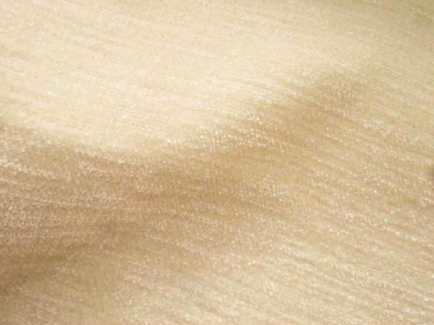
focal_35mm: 38
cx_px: 217
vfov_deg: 37.7
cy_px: 162
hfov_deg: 49.0
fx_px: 476
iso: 200
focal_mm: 6.8
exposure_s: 1/80
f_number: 3.5
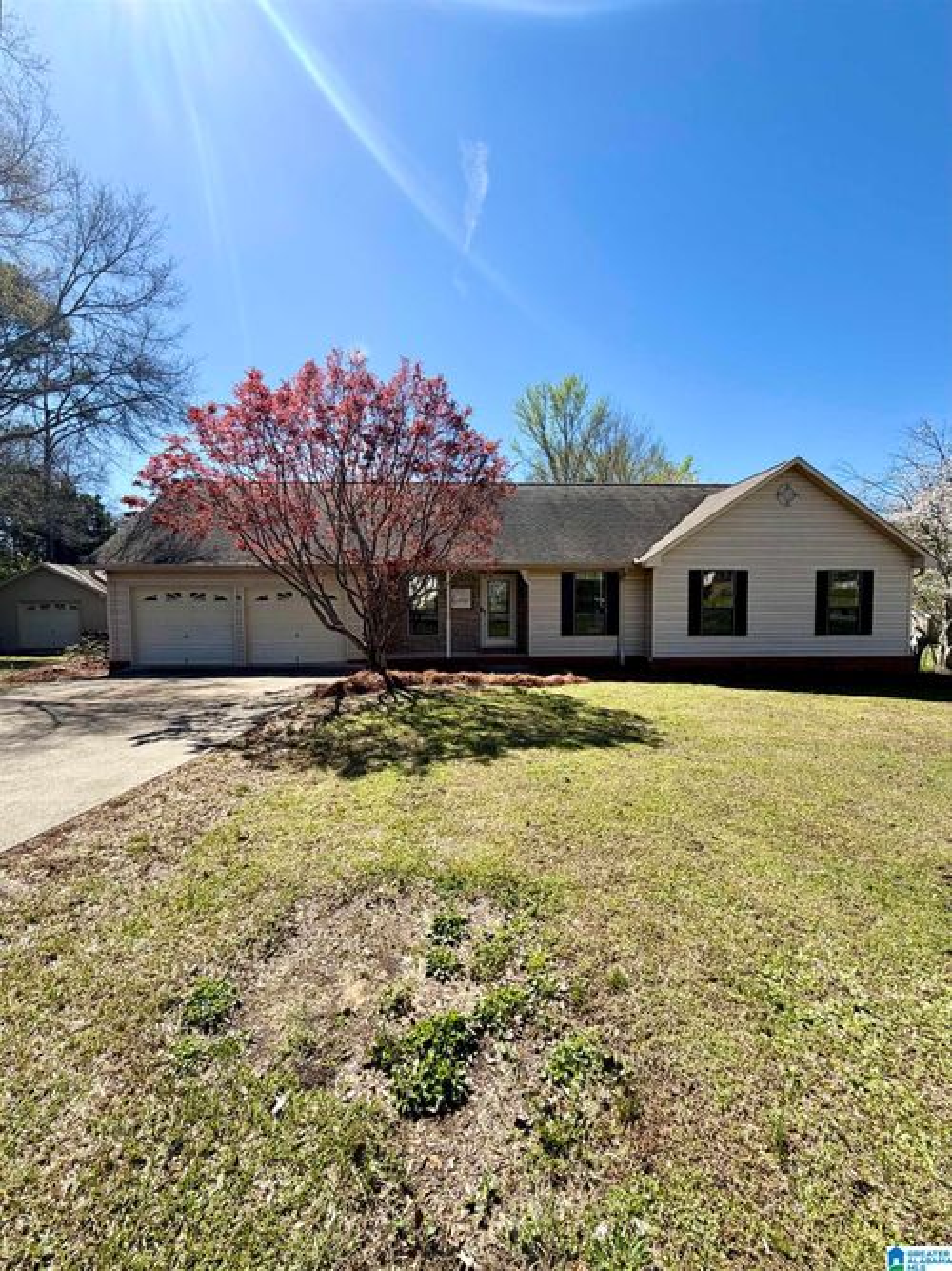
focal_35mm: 14
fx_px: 514
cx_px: 476
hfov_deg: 85.7
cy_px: 636
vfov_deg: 102.1
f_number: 2.2
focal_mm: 2.22
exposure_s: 1/770
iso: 25
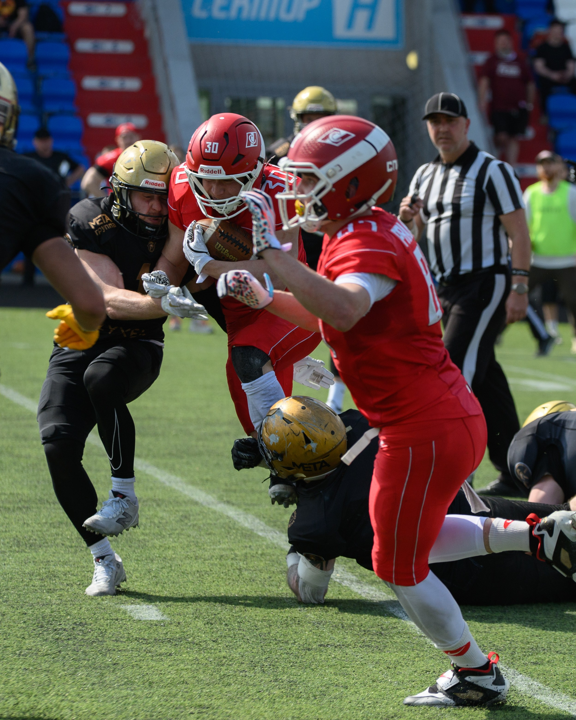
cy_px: 323
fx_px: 6782
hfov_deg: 4.9
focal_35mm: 318
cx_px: 438
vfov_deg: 6.1
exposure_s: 1/2500
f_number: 4.5
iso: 250
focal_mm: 175
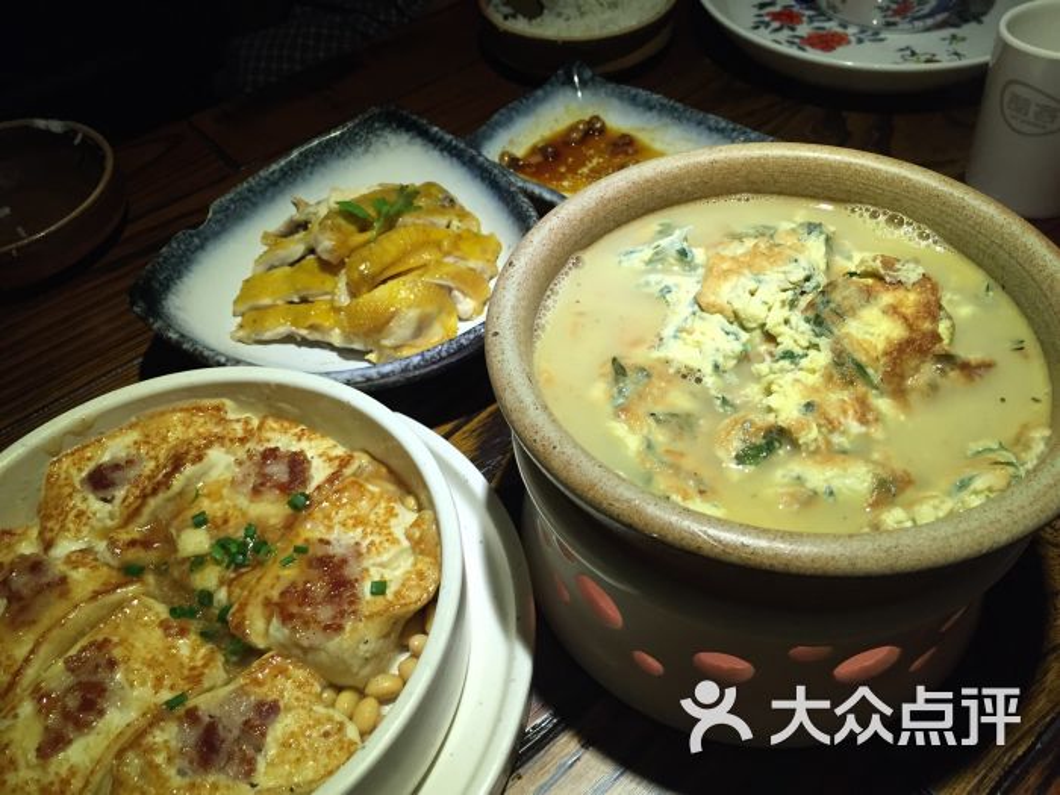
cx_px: 530
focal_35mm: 29
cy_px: 398
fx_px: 888
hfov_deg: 61.7
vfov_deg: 48.2
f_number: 2.2
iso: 50
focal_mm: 4.15
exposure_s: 1/30
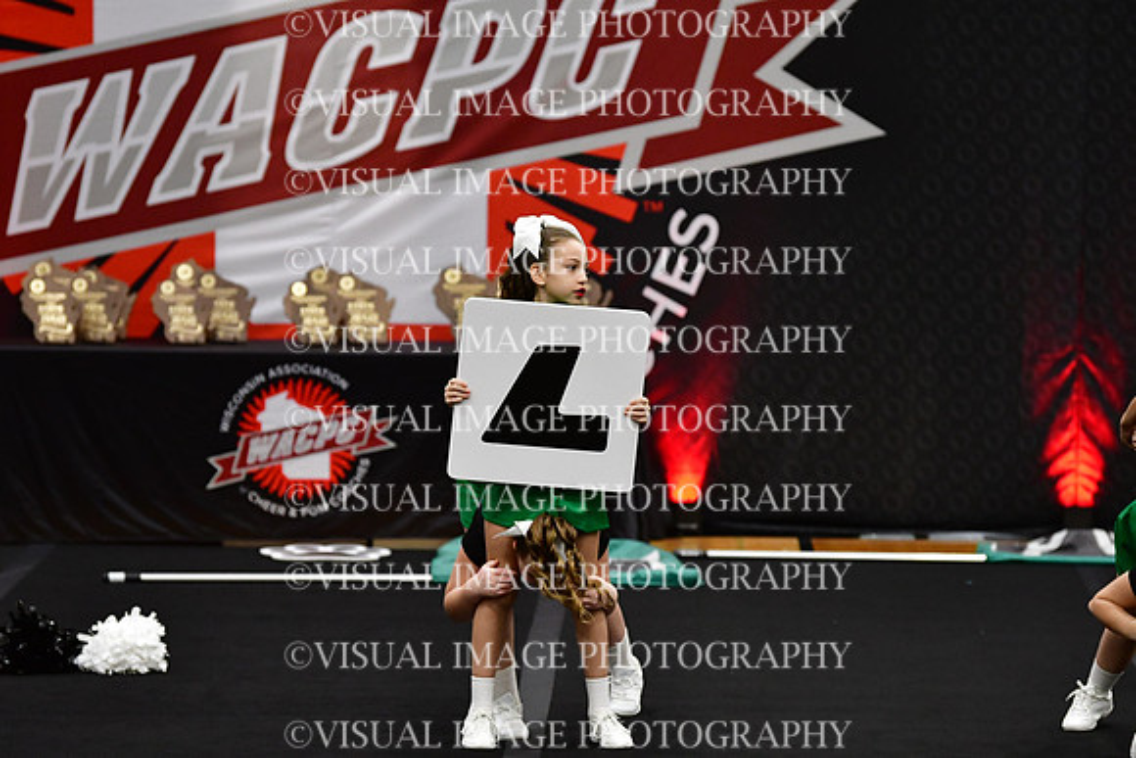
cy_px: 379
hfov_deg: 9.5
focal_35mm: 217
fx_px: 6849
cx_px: 568
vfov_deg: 6.3
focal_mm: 145
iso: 4000
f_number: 2.8
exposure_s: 1/800
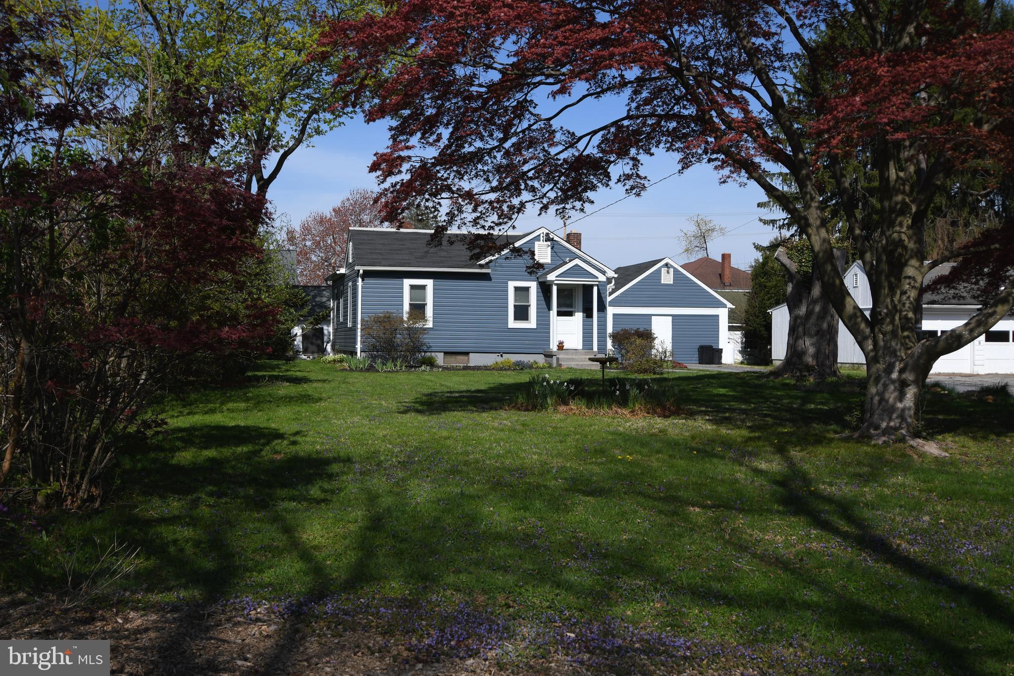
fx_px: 929
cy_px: 338
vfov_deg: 40.0
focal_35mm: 33
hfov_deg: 57.2
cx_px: 507
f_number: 4
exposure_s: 1/1600
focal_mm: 22
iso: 100
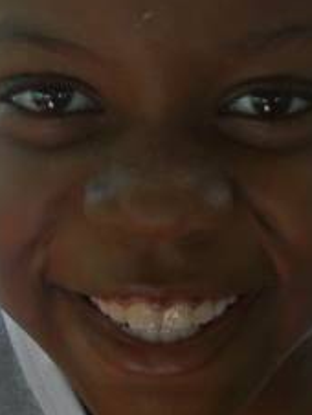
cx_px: 123
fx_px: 1655
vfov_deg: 14.3
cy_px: 215
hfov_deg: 10.8
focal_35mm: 138
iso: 100
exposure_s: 1/160
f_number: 2.8
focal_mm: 8
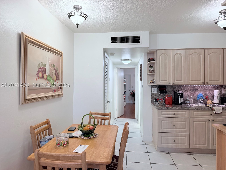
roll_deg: +1.0
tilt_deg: -1.2
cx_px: 113
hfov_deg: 71.6
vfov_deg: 56.8
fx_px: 157
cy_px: 85
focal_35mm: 24
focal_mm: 6.76
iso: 160
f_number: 1.78
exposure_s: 1/60
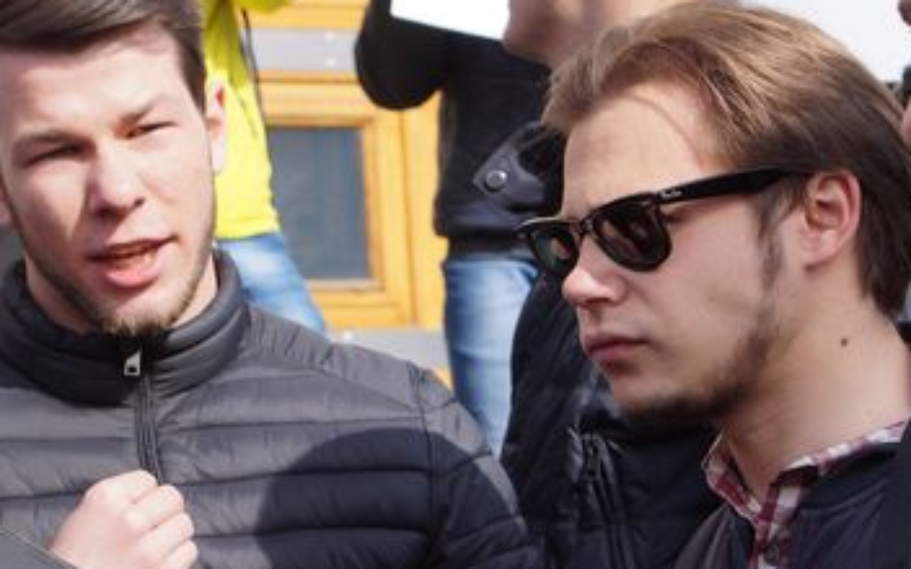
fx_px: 3774
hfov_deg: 13.7
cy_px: 424
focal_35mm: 152
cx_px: 318
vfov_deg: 8.6
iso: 100
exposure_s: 1/200
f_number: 6.3
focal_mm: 50
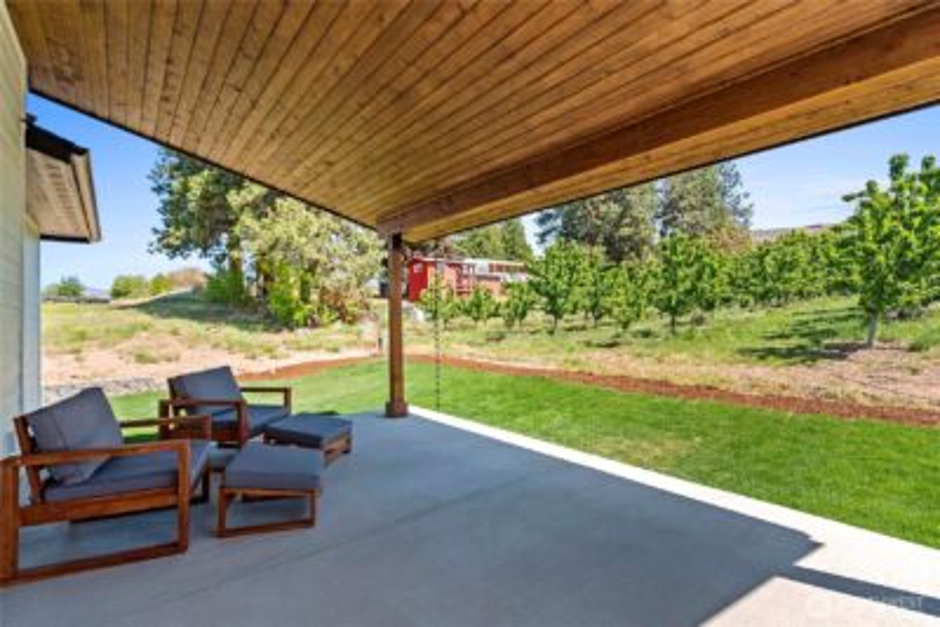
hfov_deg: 100.4
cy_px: 314
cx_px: 470
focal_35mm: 15
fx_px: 392
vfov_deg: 77.4
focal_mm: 15
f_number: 8
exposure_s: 1/160
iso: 100
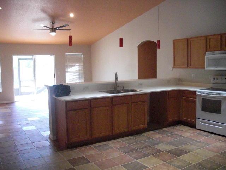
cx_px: 113
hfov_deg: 51.4
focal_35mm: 36
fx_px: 235
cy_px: 85
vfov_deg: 39.7
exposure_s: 1/100
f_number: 2.8
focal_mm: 6.3
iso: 800
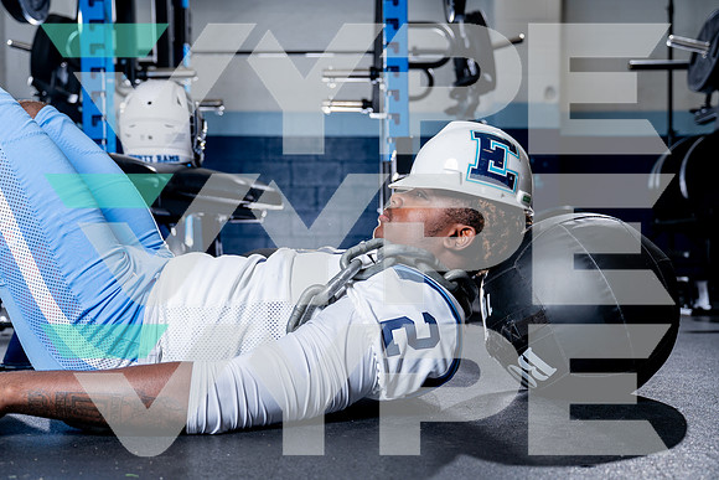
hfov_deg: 44.8
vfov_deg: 30.8
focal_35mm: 44
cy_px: 240
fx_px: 871
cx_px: 360
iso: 100
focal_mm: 43
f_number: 4
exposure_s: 1/250
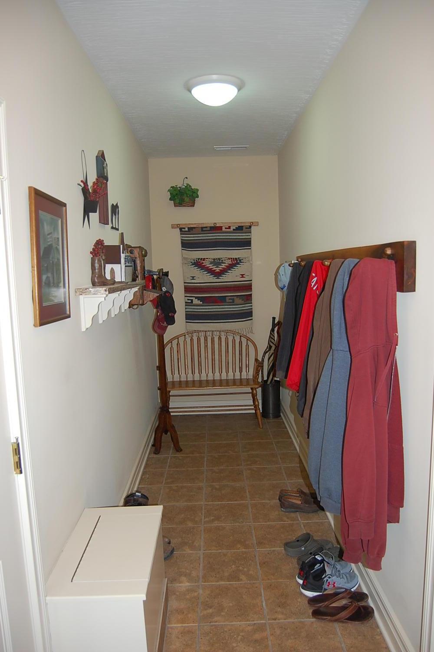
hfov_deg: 47.8
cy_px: 326
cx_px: 217
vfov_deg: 67.4
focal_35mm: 27
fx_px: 489
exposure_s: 1/60
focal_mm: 18
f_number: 3.5
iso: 400
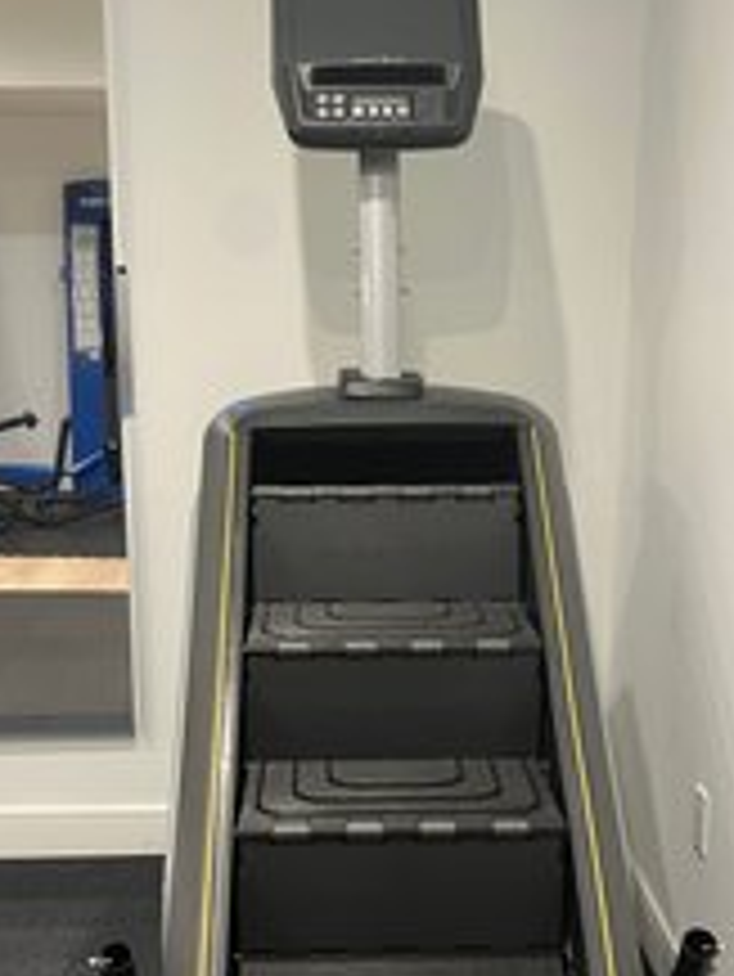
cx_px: 390
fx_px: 1384
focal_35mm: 49
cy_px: 614
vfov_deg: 38.6
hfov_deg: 29.7
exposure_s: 1/60
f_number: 1.6
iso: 200
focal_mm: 5.1
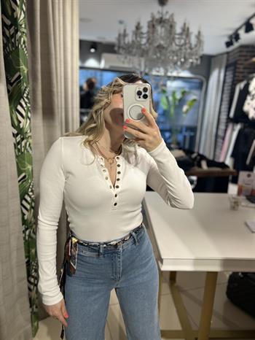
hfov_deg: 53.1
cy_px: 170
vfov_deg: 67.3
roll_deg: -2.2
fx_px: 255
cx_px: 128
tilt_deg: -18.6
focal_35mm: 26
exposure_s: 1/100
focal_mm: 5.7
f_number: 1.5
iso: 32
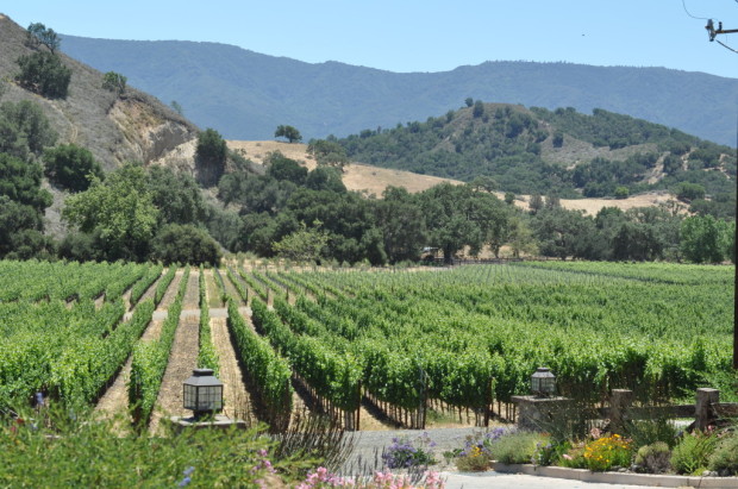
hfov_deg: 27.0
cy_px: 244
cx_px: 369
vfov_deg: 18.1
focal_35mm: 75
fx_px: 1535
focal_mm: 50
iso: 200
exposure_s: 1/320
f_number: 9
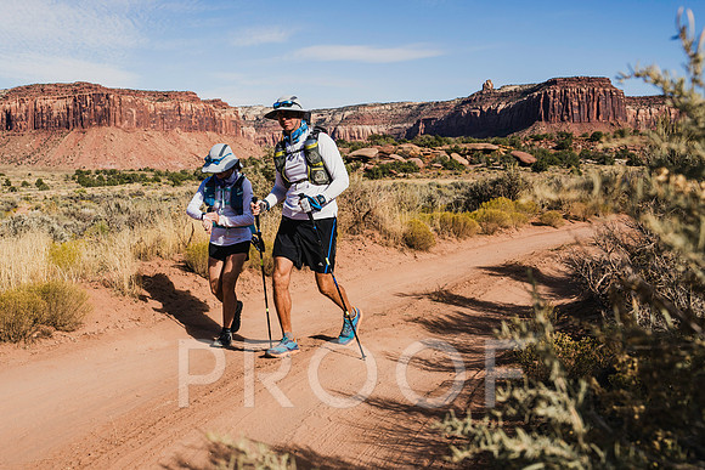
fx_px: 823
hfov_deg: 46.1
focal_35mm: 42
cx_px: 282
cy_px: 263
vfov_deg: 31.9
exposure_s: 1/800
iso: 100
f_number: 5.6
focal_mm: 35
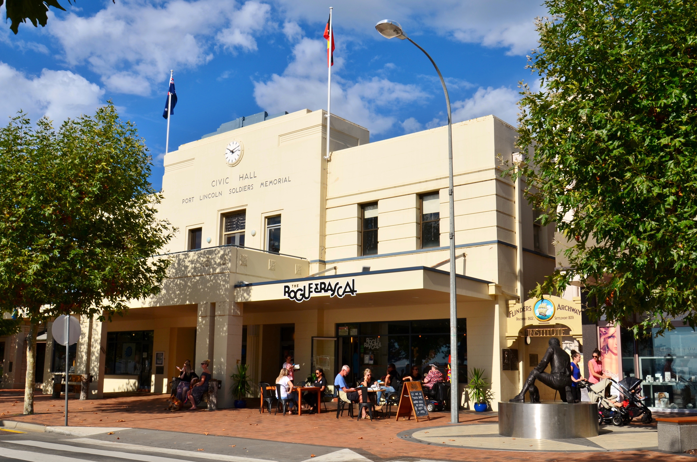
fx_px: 696
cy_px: 231
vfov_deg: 36.7
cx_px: 348
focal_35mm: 36
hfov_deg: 53.2
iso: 100
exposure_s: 1/200
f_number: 13
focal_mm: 24
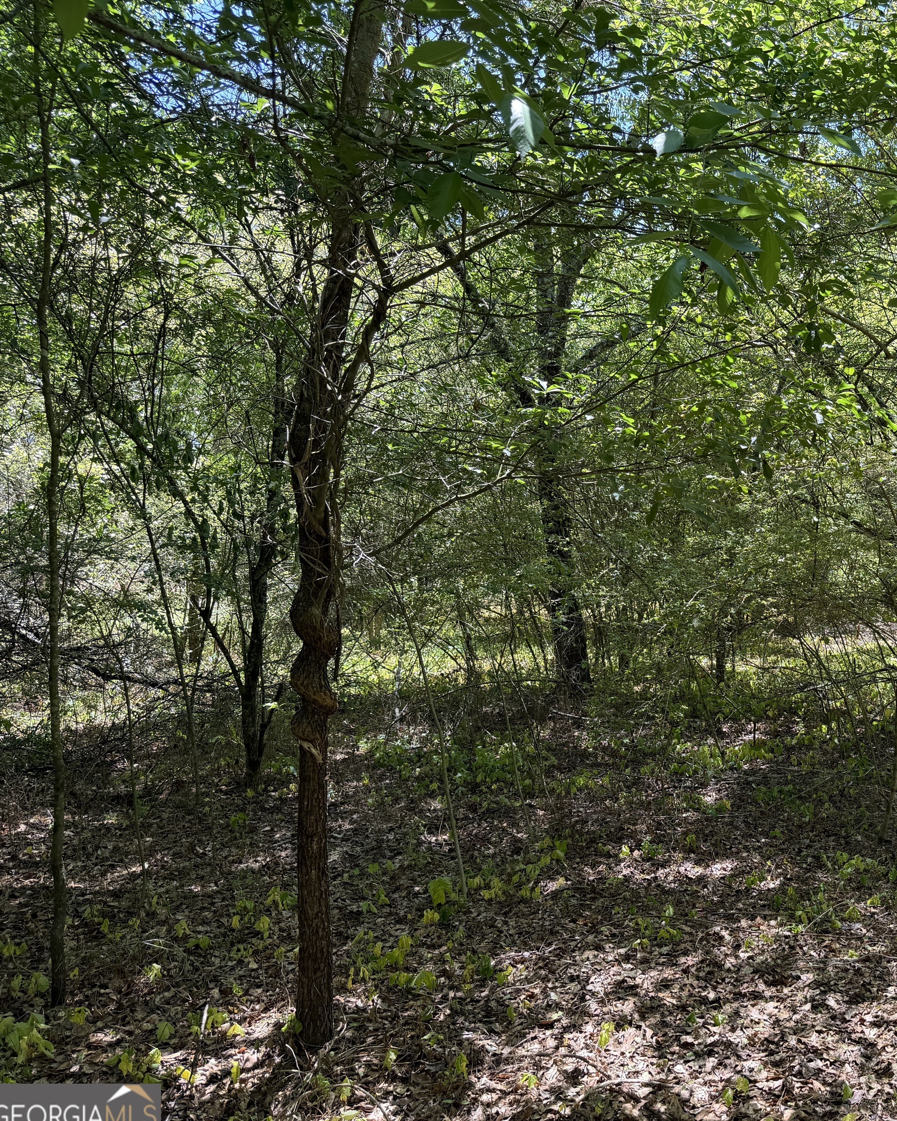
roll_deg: +0.5
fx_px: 1062
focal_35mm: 32
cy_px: 567
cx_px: 755
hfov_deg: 43.0
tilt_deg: -1.3
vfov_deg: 55.7
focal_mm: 6.76
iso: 64
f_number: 1.78
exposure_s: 1/280
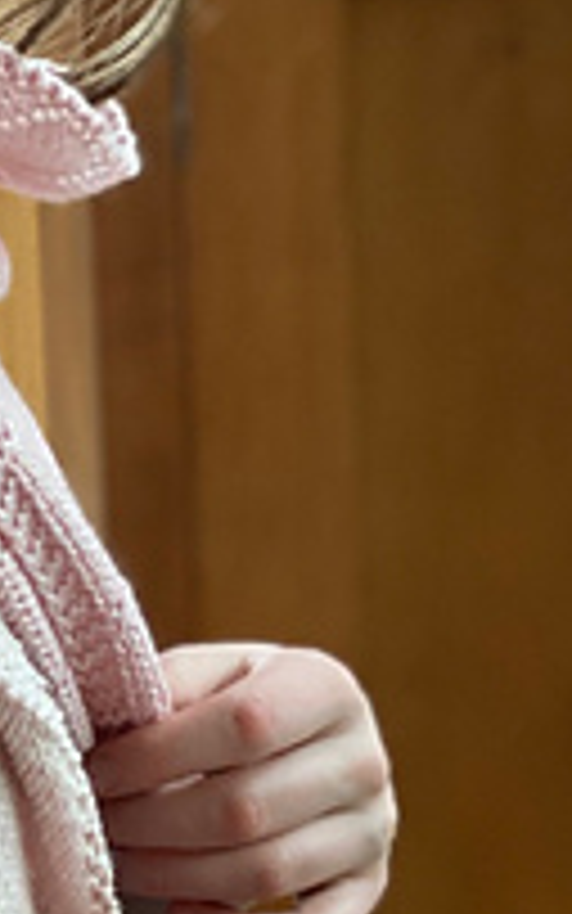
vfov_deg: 11.7
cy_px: 1193
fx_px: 4337
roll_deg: +3.0
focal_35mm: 174
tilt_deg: -14.0
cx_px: -311
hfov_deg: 7.4
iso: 160
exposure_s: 1/122
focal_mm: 6
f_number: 2
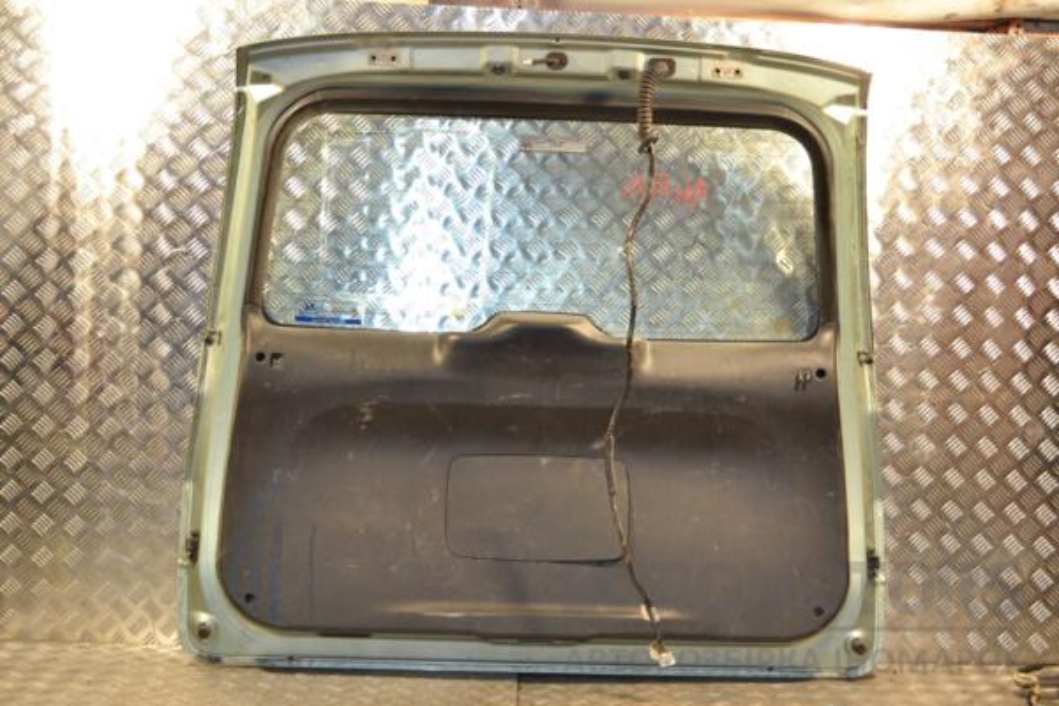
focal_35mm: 51
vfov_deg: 26.5
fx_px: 1500
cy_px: 353
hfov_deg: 38.9
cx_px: 530
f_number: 5
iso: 400
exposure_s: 1/60
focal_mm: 34
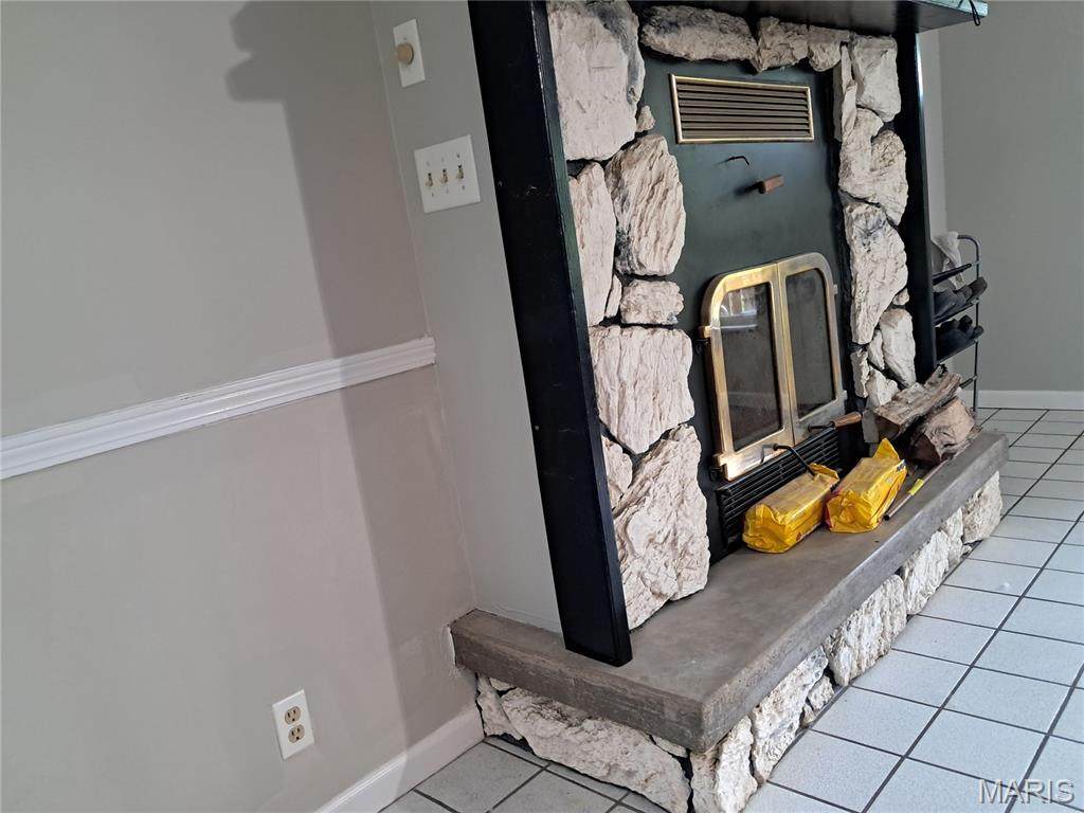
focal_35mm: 27
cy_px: 406
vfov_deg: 51.4
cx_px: 542
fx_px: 846
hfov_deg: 65.3
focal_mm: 4
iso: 640
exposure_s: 1/33
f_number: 1.8
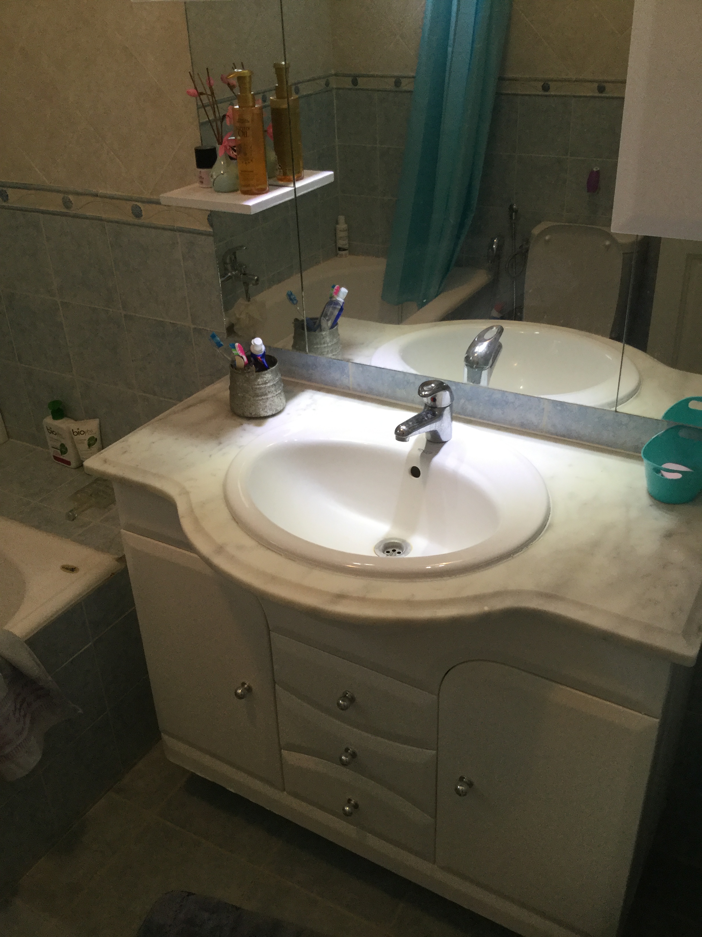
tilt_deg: -30.8
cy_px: 468
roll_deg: +4.9
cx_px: 351
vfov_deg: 58.4
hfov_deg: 45.4
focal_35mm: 31
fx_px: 838
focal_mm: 3.3
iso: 40
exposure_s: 1/33
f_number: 2.4
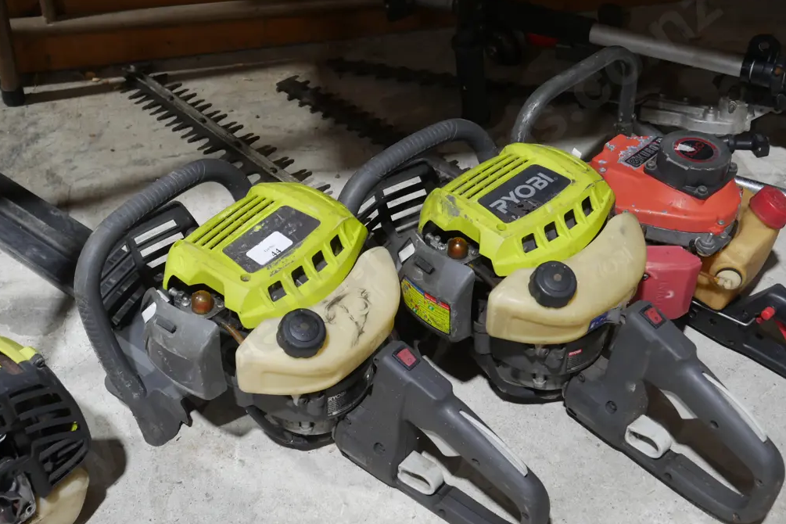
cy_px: 239
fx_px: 1157
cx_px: 392
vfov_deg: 25.5
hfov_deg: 37.5
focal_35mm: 53
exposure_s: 1/60
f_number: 5.3
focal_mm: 25
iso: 800
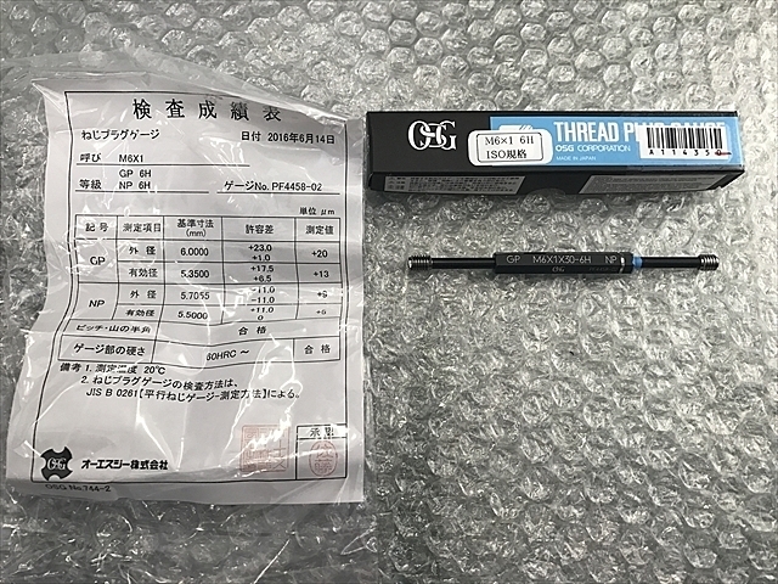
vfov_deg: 49.7
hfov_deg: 63.4
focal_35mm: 28
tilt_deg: -77.4
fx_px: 629
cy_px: 292
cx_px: 389
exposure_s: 1/33
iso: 25
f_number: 1.8
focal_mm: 3.99
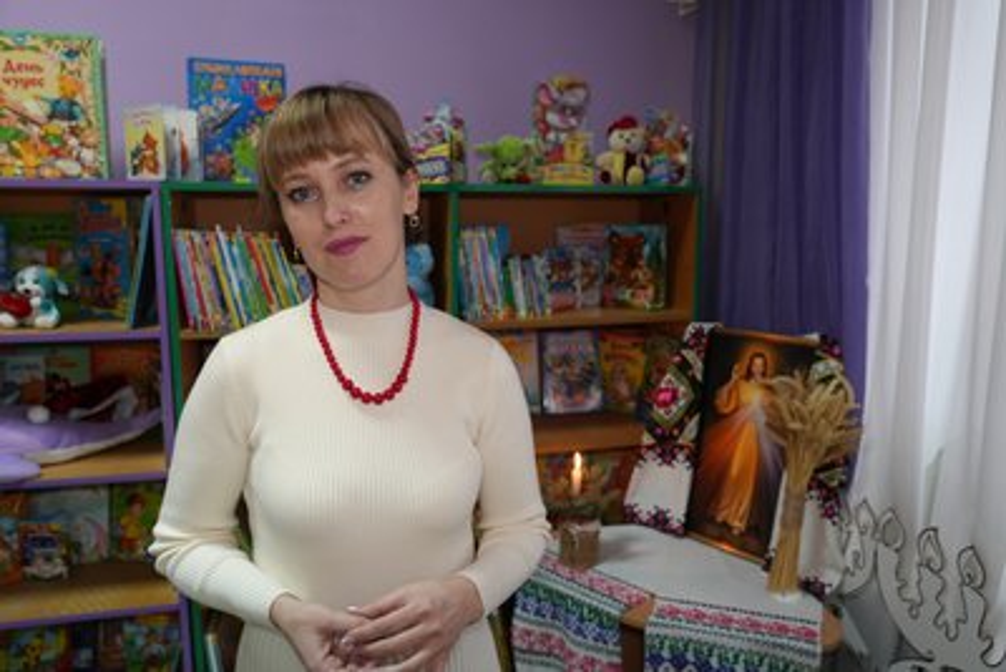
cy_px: 336
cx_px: 503
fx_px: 727
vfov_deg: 49.6
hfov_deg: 69.4
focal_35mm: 26
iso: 3200
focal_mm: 26
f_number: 4
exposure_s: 1/160
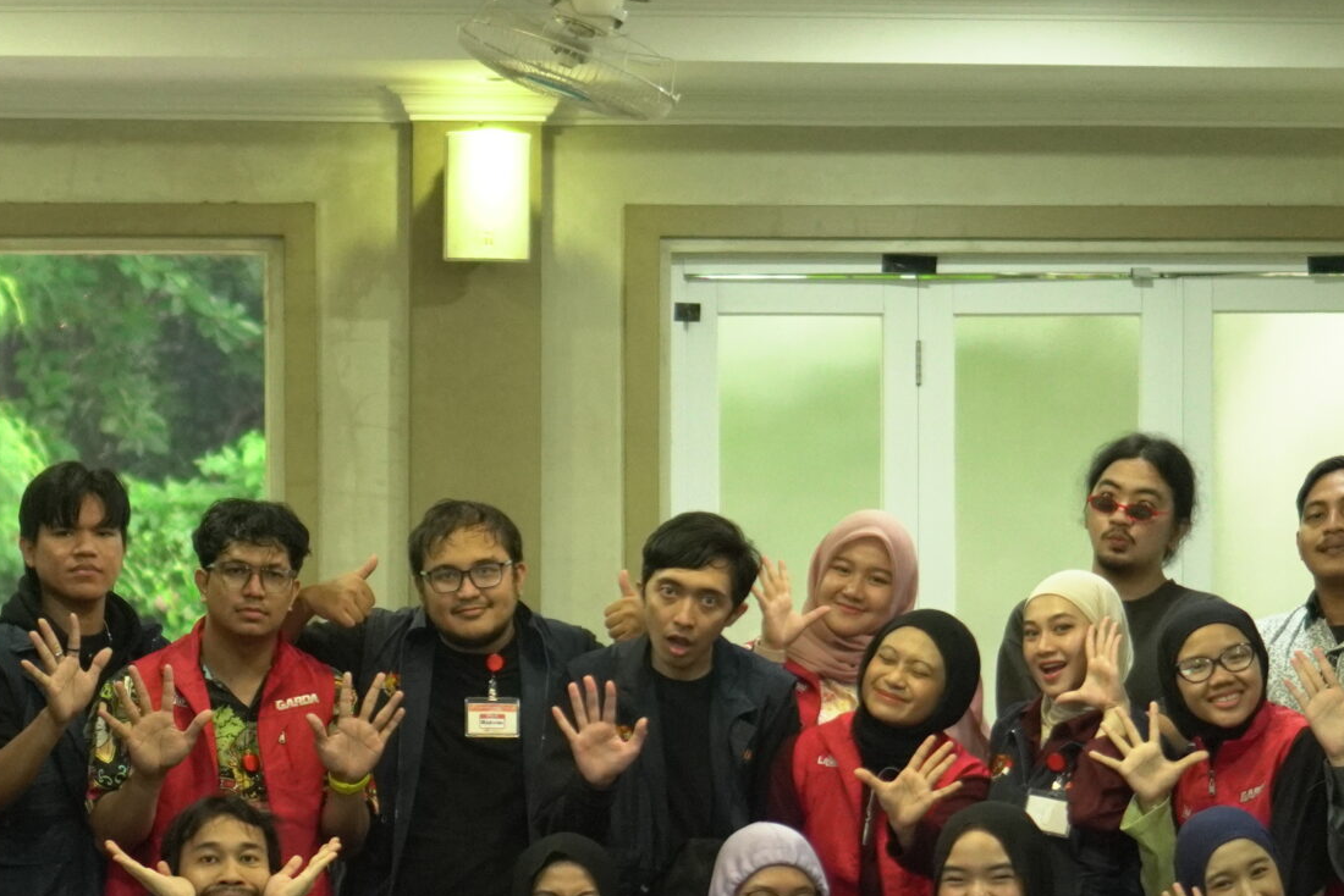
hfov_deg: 16.7
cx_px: 435
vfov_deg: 11.1
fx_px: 4562
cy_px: 840
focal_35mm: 122
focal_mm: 35
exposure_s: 1/125
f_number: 1.8
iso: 1600
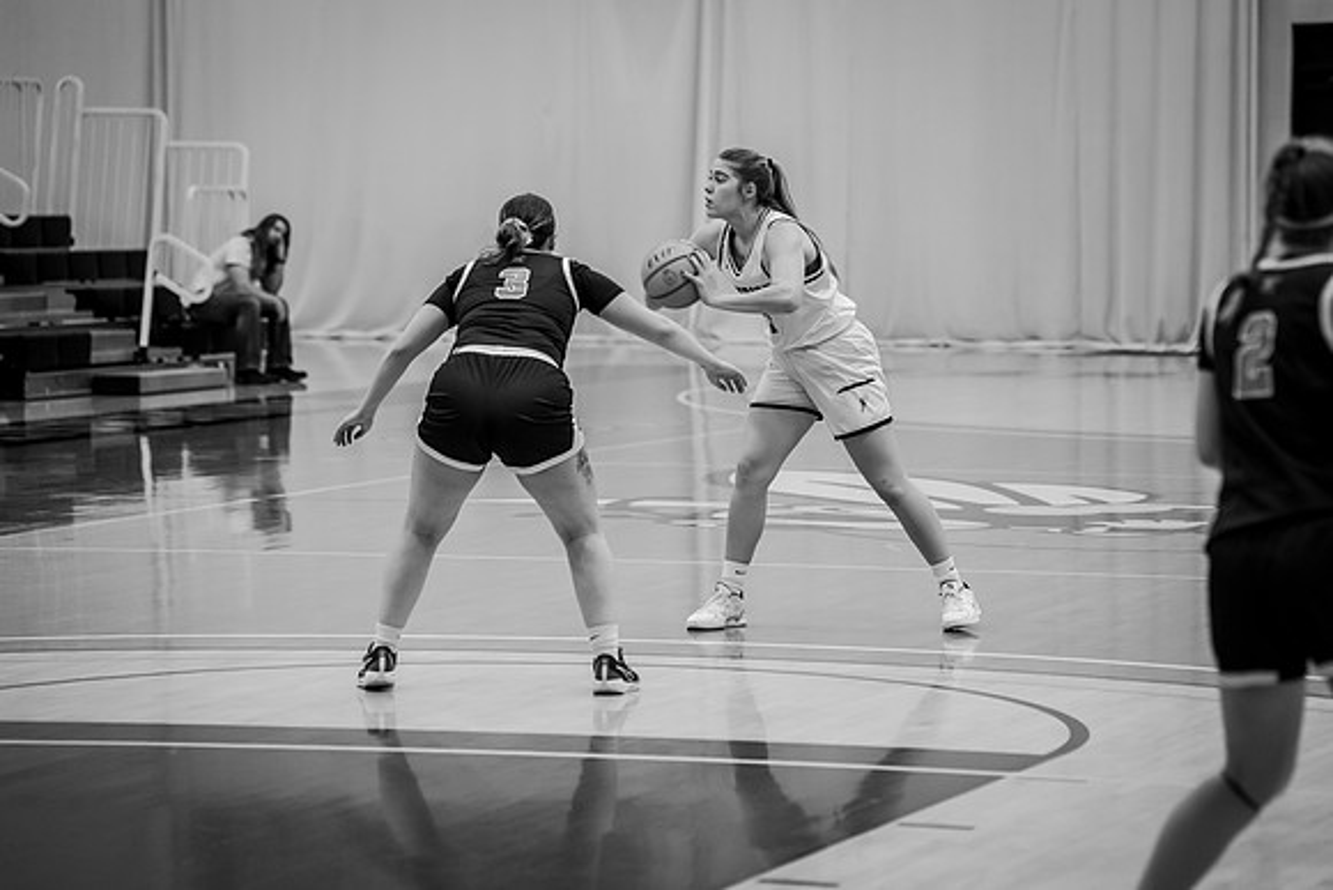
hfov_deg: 15.8
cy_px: 377
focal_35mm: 130
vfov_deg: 10.6
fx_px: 4803
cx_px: 737
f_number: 3.2
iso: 1600
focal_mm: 110
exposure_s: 1/640
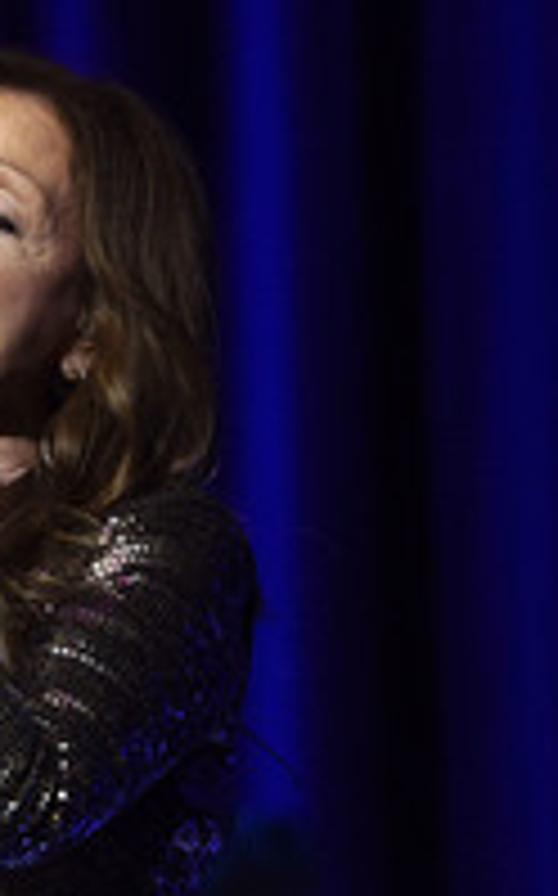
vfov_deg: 5.4
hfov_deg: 3.3
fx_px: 9559
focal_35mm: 392
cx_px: -241
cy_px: 626
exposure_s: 1/640
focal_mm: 170
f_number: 5.6
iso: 1250
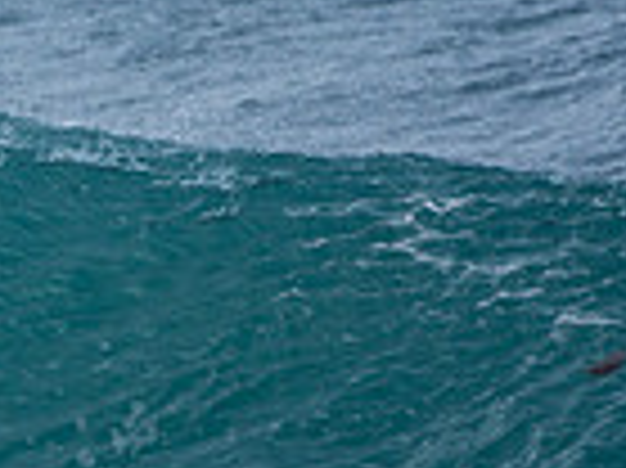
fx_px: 52308
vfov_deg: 0.5
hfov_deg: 0.7
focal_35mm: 2895
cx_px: -540
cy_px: 520
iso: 100
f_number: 5.6
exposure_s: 1/400
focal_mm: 480
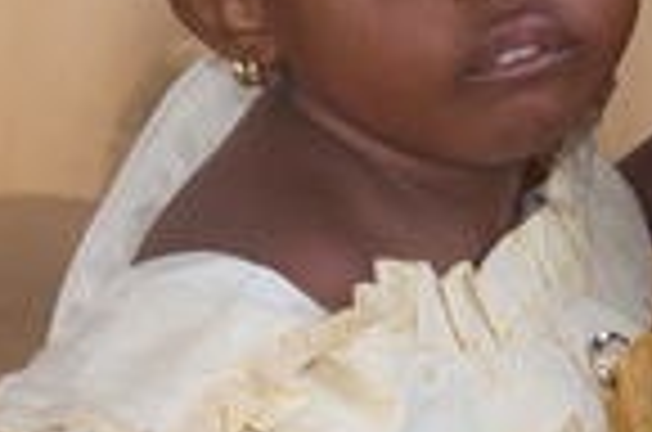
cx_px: 1102
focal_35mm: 531
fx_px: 9596
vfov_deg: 2.6
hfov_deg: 3.9
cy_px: -14
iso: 1600
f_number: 7.1
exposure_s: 1/320
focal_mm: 50
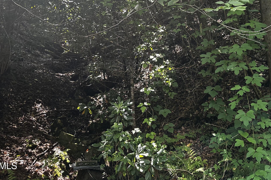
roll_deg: +4.8
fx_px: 301
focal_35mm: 40
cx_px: 165
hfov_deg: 48.1
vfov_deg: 31.8
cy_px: 18
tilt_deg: +16.2
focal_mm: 6.86
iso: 125
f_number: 1.78
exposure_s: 1/121
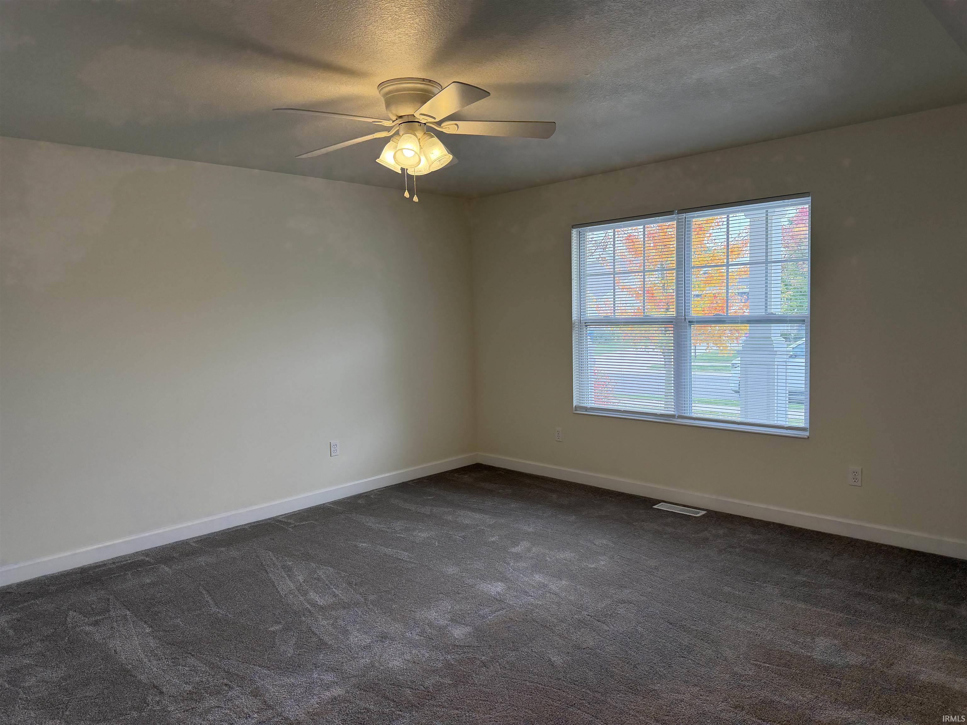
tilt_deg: -4.2
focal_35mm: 24
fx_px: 670
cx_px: 484
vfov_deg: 56.8
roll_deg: +1.6
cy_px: 362
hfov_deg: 71.6
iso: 160
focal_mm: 6.76
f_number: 1.78
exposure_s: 1/219
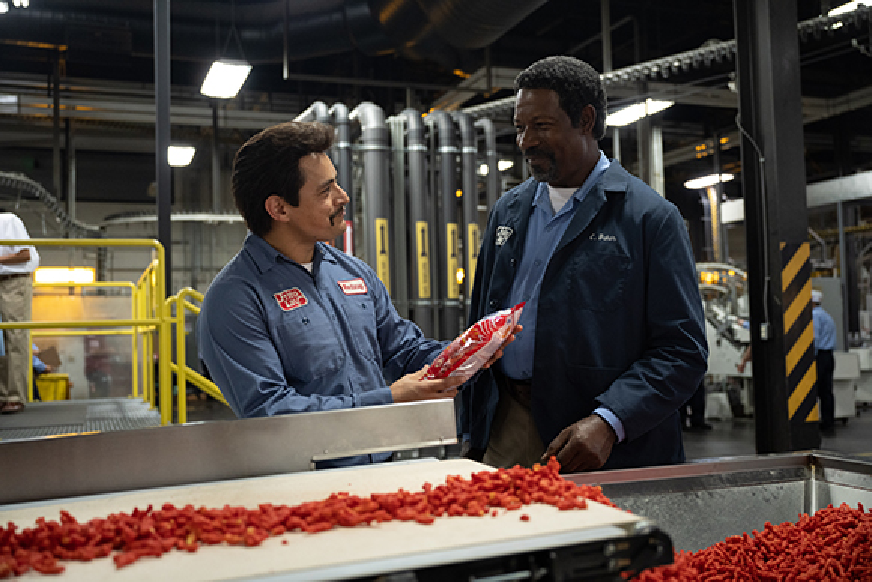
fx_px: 872
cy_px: 291
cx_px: 436
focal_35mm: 36
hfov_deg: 53.1
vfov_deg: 36.9
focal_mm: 36
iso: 1000
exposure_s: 1/200
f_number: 2.8
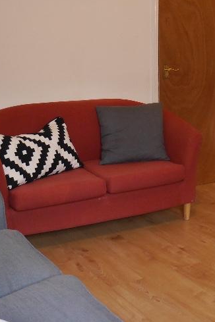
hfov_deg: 21.2
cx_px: 233
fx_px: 546
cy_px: 133
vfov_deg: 32.8
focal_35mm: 61
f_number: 3.5
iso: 800
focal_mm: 14
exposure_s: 1/60
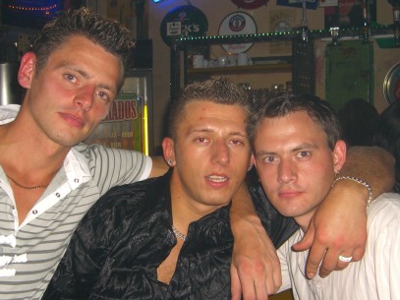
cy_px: 184
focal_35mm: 56
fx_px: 647
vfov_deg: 26.0
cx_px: 184
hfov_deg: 34.3
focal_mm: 7.9
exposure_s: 1/60
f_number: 2.8
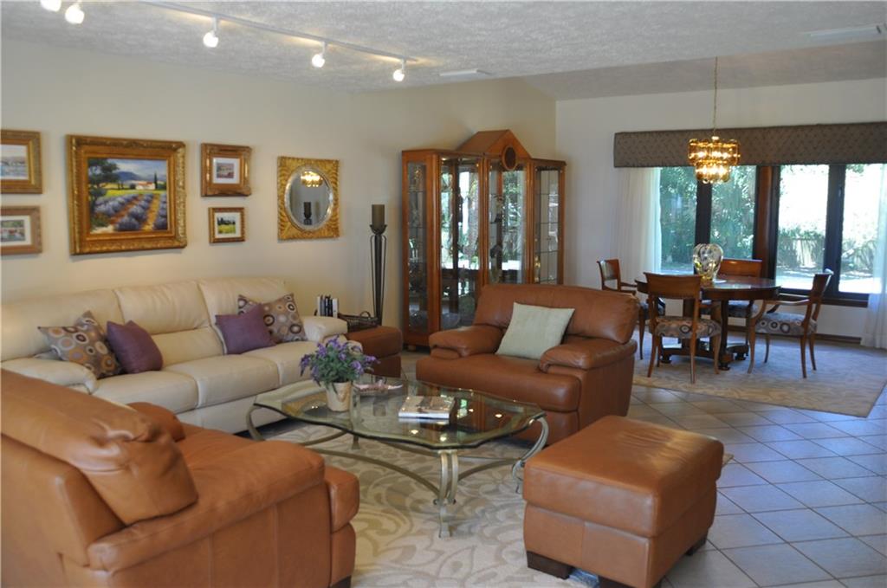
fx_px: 738
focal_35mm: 30
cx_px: 444
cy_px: 294
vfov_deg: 43.5
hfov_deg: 62.0
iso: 450
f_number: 4
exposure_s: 1/60
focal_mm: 20
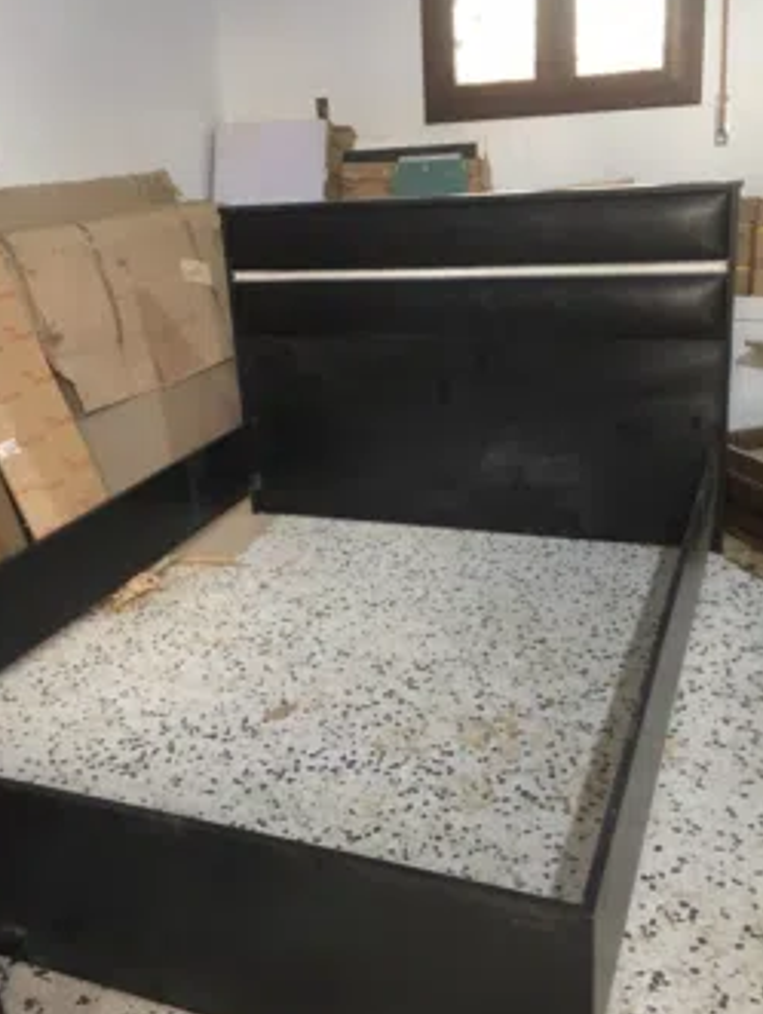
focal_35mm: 35
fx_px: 1027
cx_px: 352
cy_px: 490
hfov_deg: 40.7
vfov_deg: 52.6
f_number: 2.2
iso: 100
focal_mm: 4.15
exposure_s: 1/8
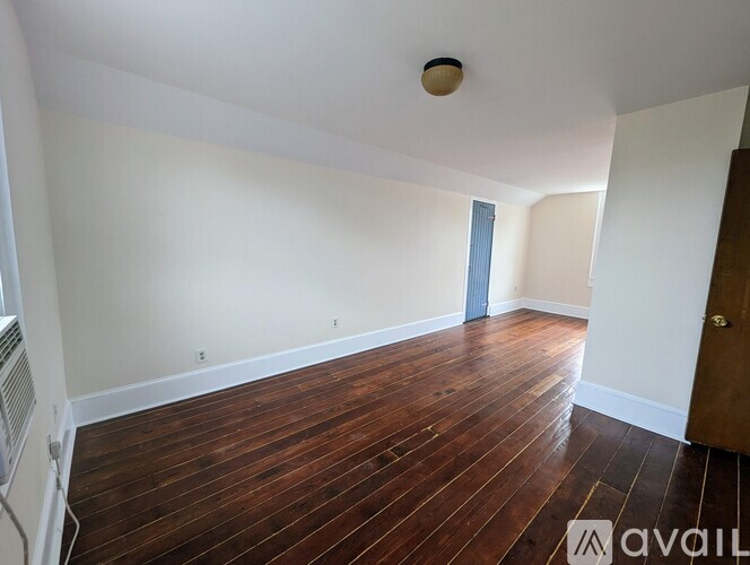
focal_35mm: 13
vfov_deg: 90.1
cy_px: 282
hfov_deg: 106.1
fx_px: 282
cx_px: 375
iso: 48
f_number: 2.2
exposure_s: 1/54.7
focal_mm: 1.95
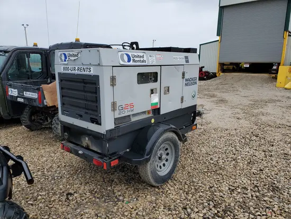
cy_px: 110
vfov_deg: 53.1
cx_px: 146
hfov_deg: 67.3
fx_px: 219
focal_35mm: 26
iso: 50
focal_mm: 4.3
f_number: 2.4
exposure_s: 1/151
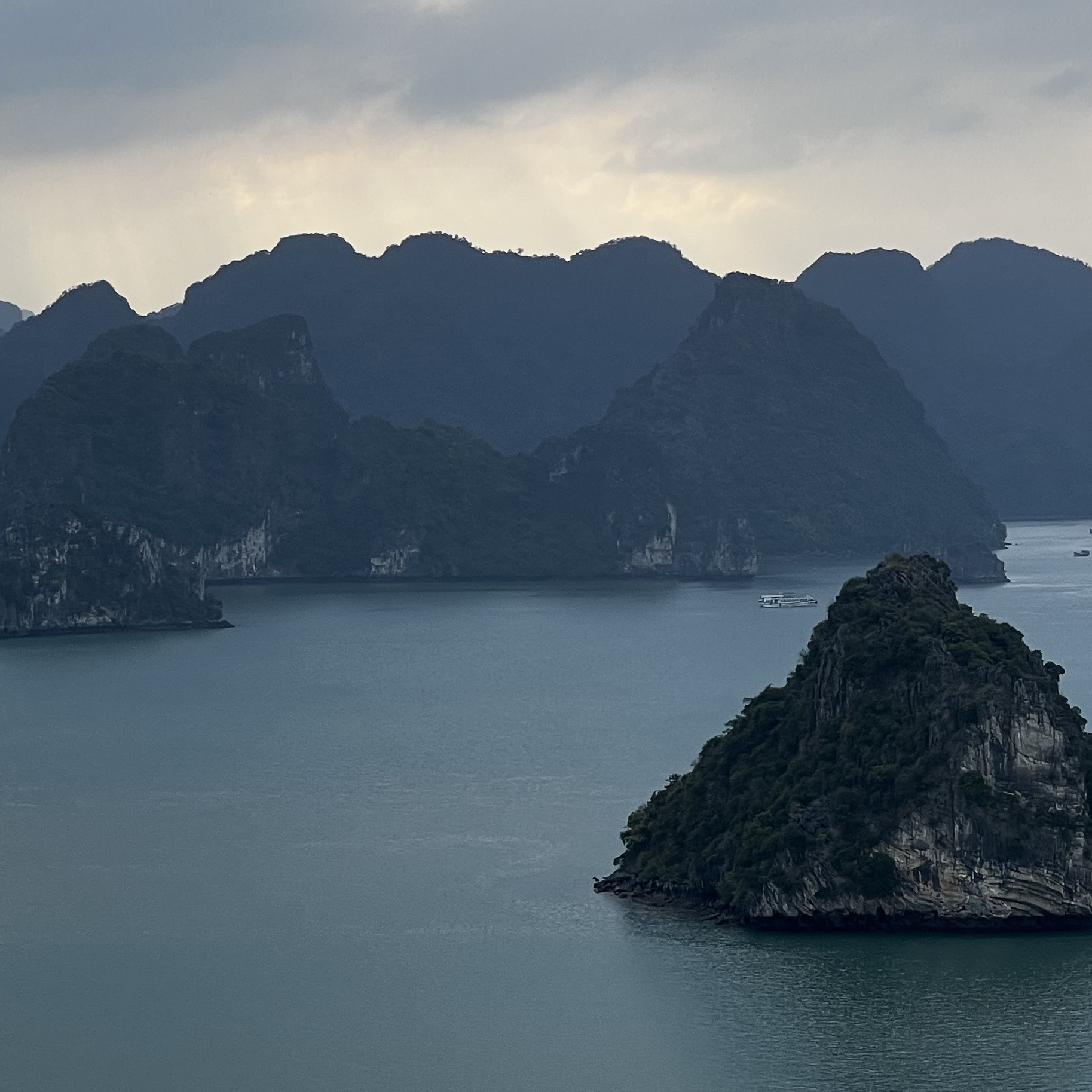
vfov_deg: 11.7
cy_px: 504
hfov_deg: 11.7
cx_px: 596
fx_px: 5318
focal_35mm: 149
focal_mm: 9
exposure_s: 1/164
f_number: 2.8
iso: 32
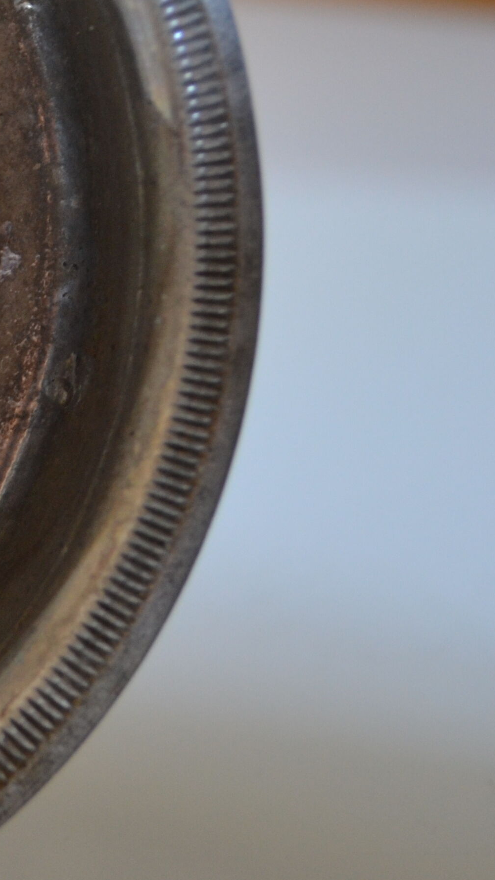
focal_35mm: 137
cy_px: 213
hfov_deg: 8.3
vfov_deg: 15.6
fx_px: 3196
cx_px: -548
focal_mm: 34
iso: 450
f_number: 5
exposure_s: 1/15
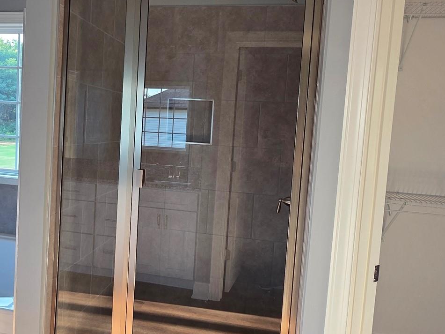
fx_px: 360
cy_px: 155
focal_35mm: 28
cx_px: 180
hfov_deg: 62.9
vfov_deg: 49.7
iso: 160
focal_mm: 2.2
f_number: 1.9
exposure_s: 1/120
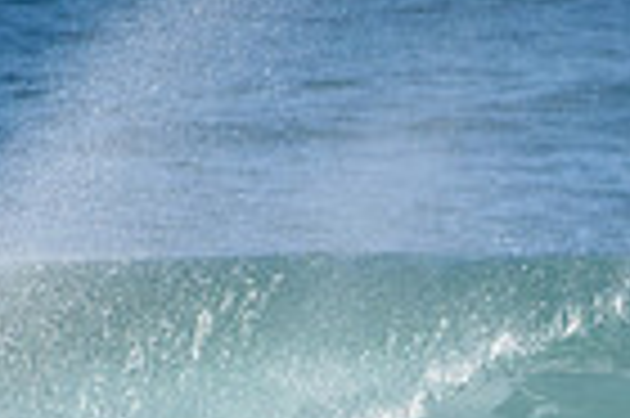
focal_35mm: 3111
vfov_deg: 0.4
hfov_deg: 0.7
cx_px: 572
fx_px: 54378
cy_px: 596
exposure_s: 1/2000
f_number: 5.6
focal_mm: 500
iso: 320
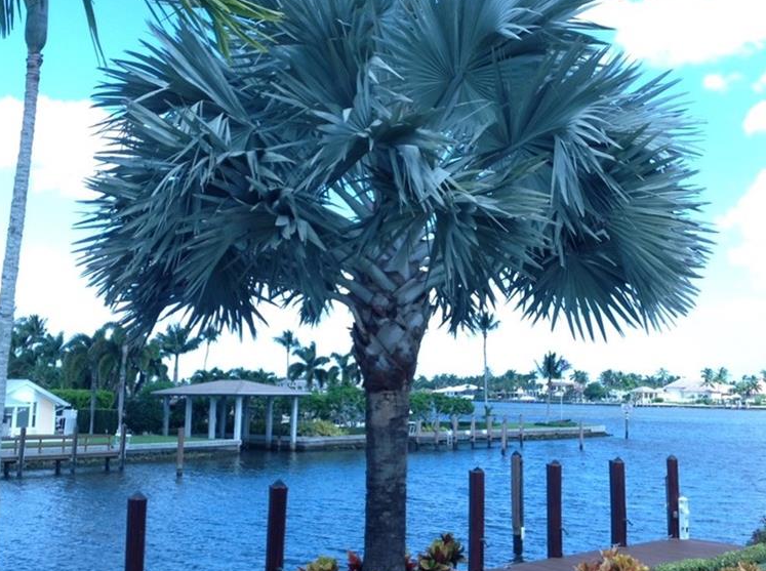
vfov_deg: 30.1
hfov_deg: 39.7
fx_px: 1060
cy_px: 237
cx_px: 405
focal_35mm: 48
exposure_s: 1/549
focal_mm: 4.28
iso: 50
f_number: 2.4
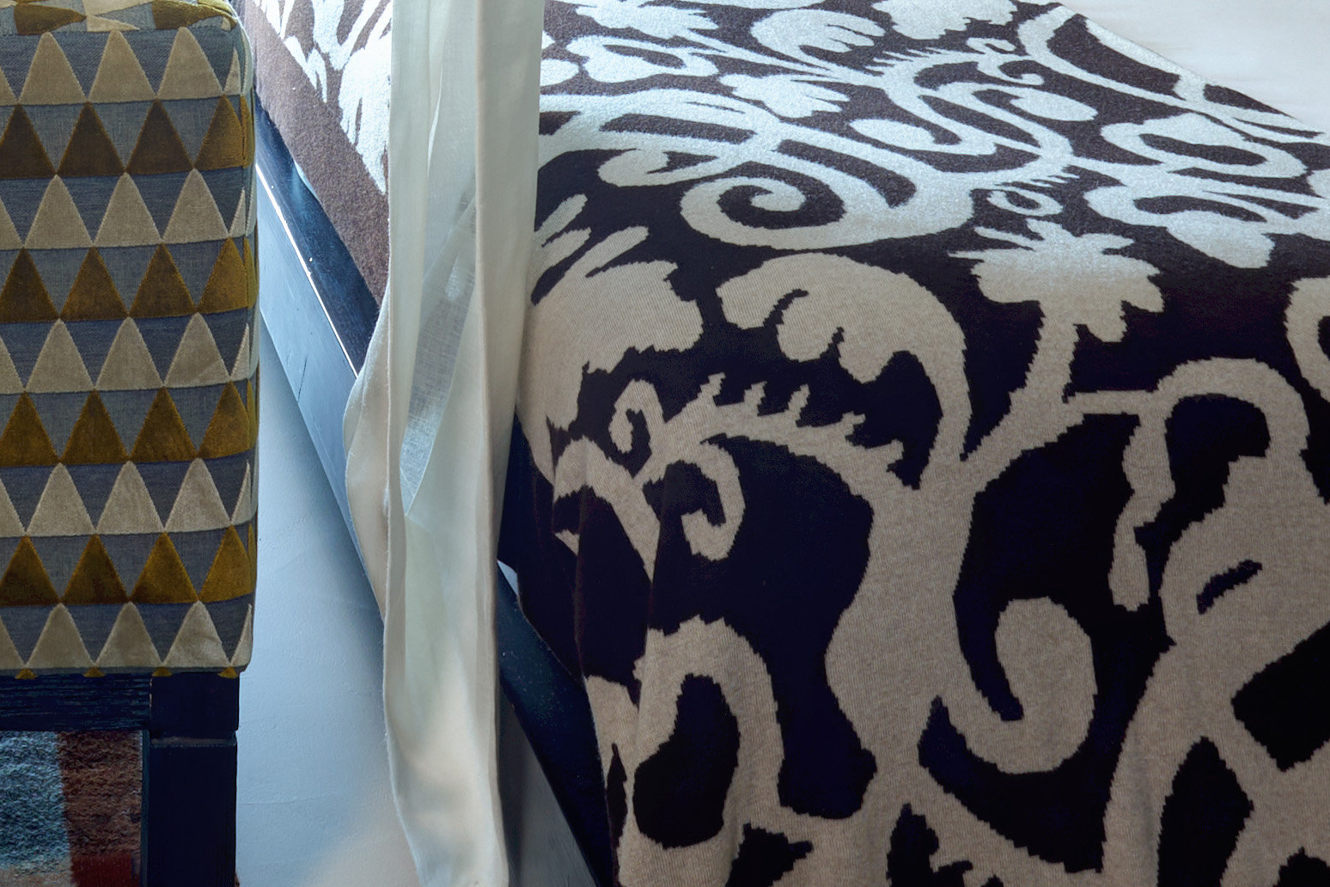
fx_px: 2290
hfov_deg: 30.3
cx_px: 33
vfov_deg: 18.7
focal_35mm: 62
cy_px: -529
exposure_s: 2
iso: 200
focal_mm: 16
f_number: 14
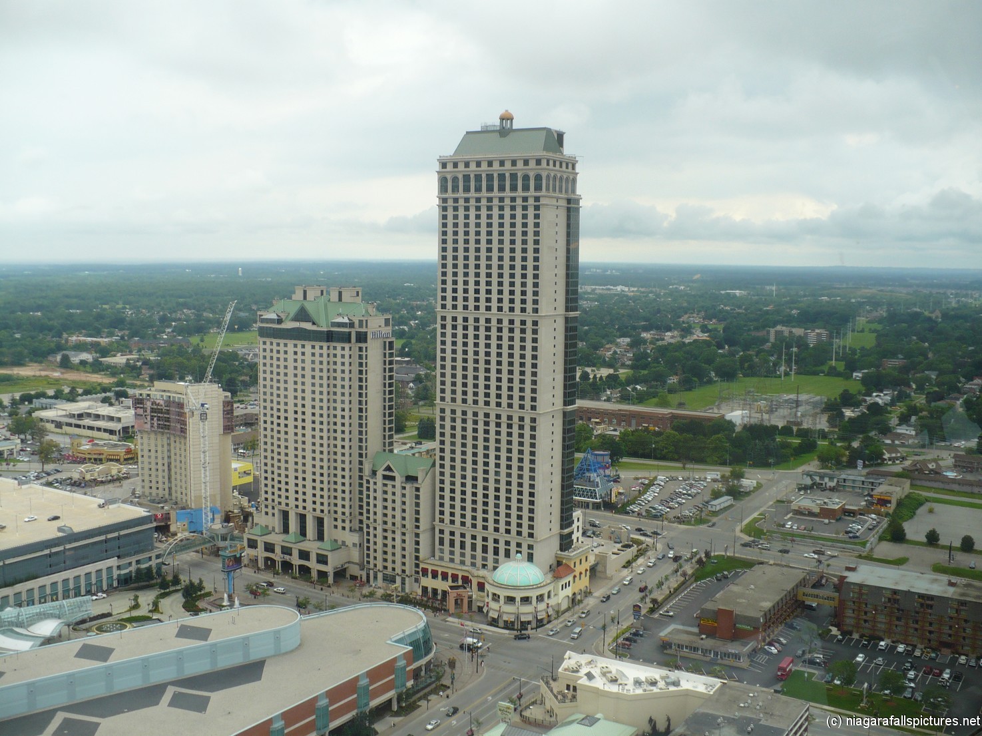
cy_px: 368
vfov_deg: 38.7
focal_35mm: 37
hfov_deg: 50.1
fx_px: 1050
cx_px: 491
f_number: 2.8
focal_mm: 6.1
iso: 100
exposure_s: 1/100
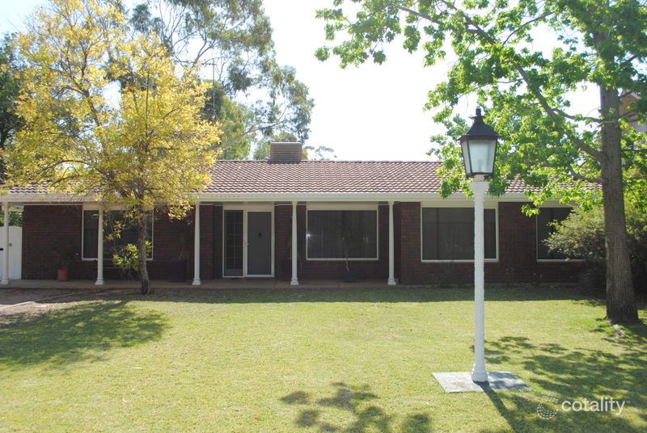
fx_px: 594
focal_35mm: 33
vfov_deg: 40.1
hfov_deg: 57.2
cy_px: 216
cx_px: 324
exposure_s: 1/200
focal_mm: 22
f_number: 8
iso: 100
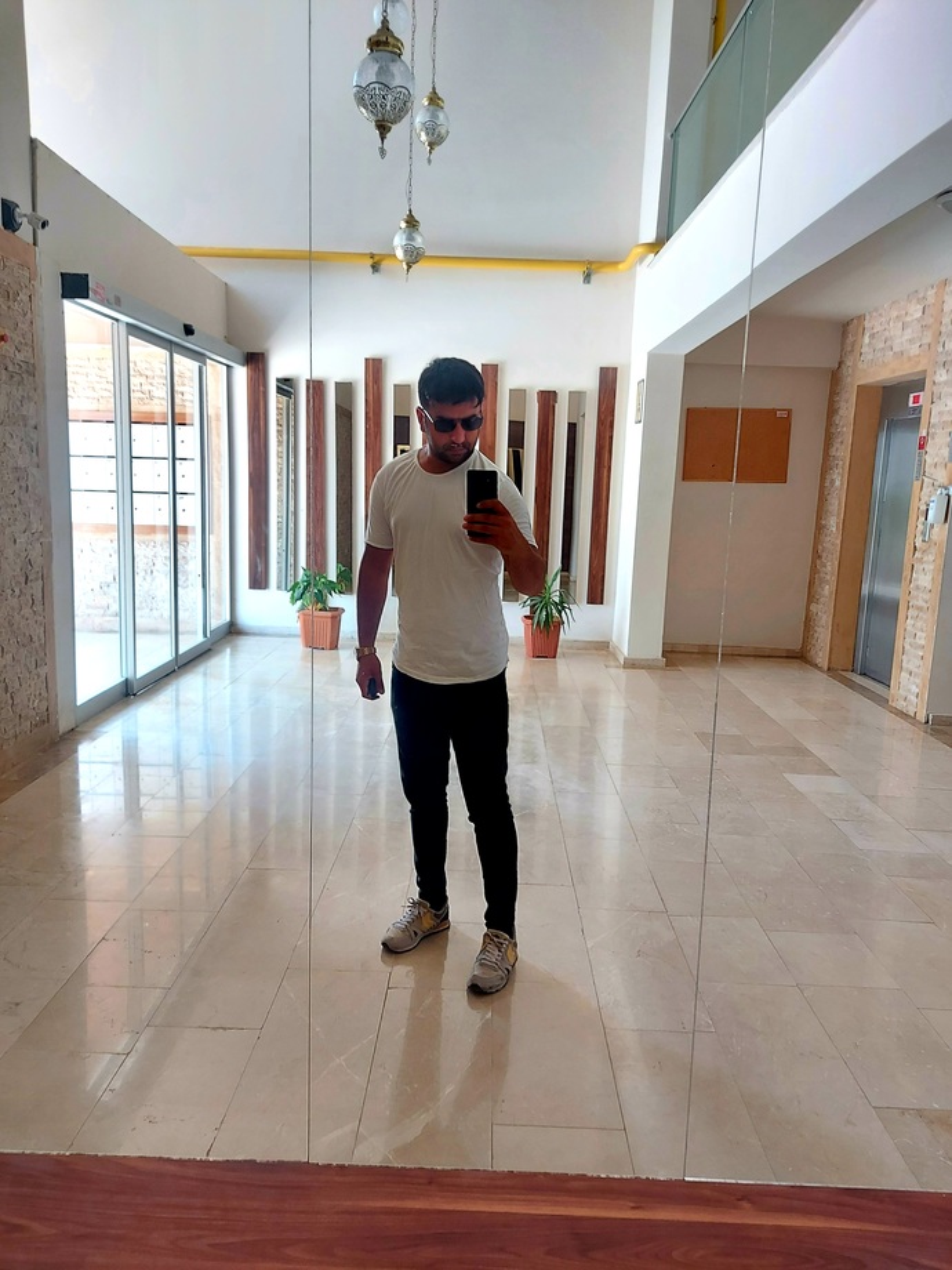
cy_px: 635
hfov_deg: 56.8
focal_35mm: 24
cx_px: 476
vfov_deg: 71.6
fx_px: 880
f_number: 1.8
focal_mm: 5.23
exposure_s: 1/33
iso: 200
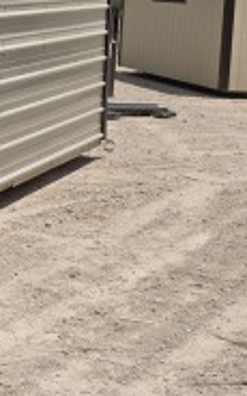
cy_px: 86
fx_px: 915
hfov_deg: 11.5
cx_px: -412
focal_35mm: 85
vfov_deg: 24.0
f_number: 1.4
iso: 25
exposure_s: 1/7939
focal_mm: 6.5
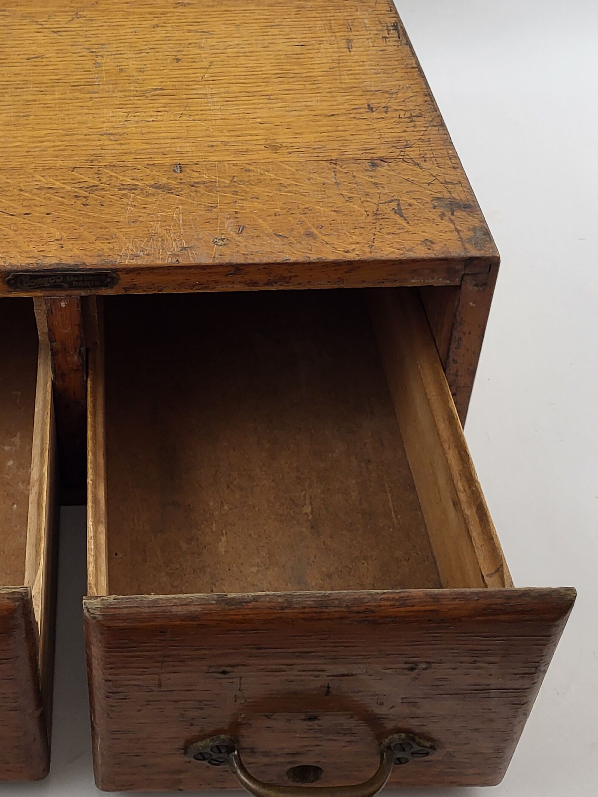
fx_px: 1128
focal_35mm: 49
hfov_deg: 28.8
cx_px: 87
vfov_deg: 37.8
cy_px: 189
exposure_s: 1/50
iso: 160
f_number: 1.8
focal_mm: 5.4
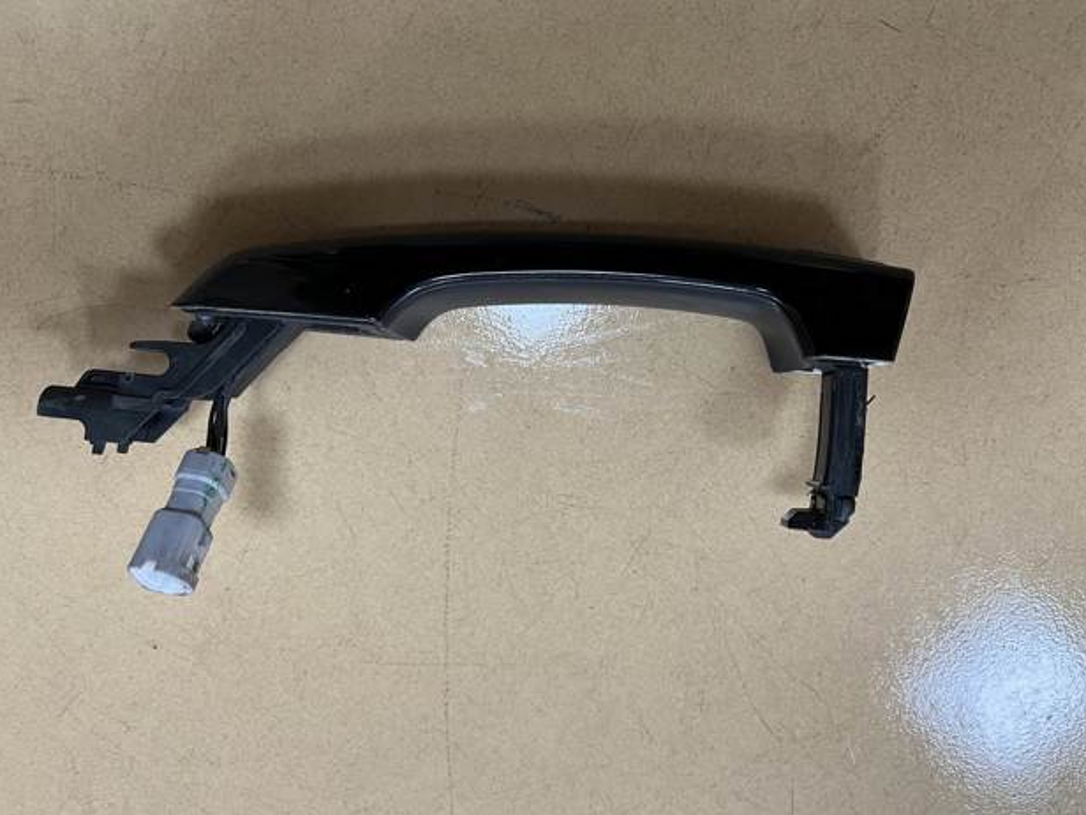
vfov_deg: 51.3
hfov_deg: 65.3
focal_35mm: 27
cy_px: 395
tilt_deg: -78.6
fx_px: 847
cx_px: 559
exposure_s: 1/60
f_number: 1.6
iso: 160
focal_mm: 5.1
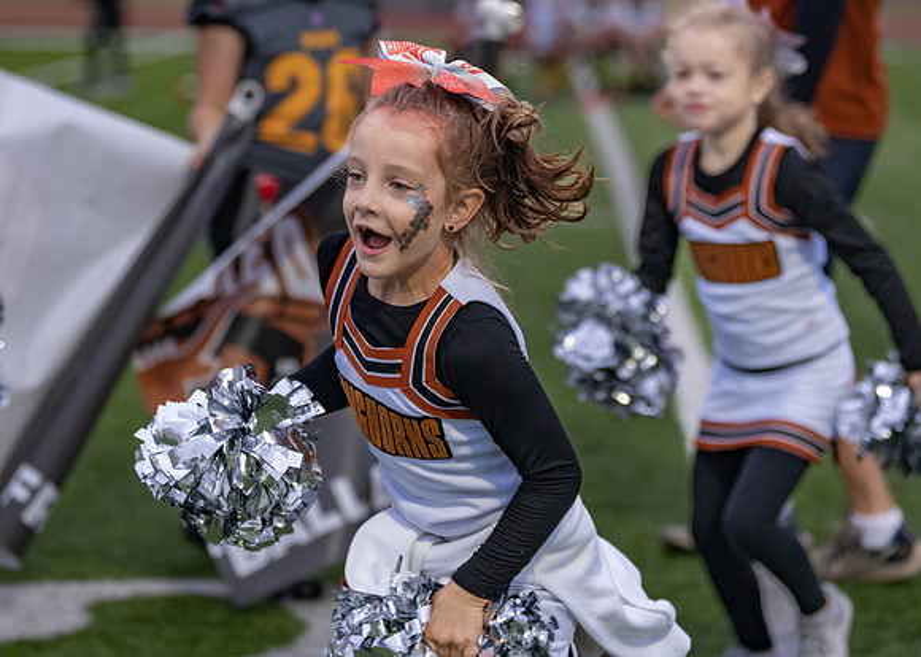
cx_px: 379
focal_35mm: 152
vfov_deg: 9.4
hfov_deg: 13.2
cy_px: 249
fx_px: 3985
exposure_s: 1/1000
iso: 1000
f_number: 2.8
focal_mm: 106
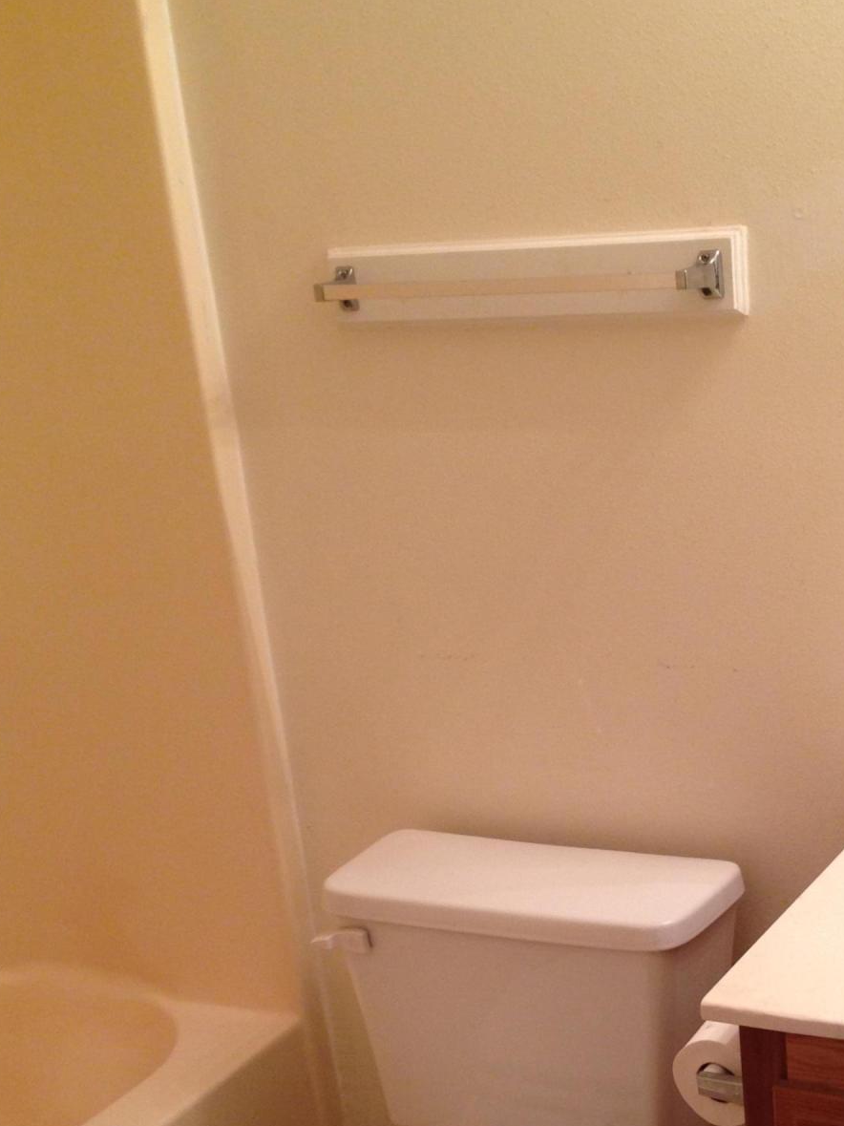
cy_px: 827
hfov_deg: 25.7
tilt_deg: -20.9
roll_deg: +2.6
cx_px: 656
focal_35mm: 56
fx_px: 1821
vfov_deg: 33.7
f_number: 2.4
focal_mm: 4.12
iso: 100
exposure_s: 1/20
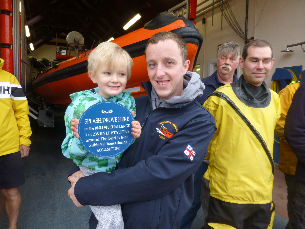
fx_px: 211
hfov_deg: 71.6
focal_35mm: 24
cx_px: 152
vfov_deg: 56.8
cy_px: 114
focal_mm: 4.3
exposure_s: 1/80
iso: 100
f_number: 3.3
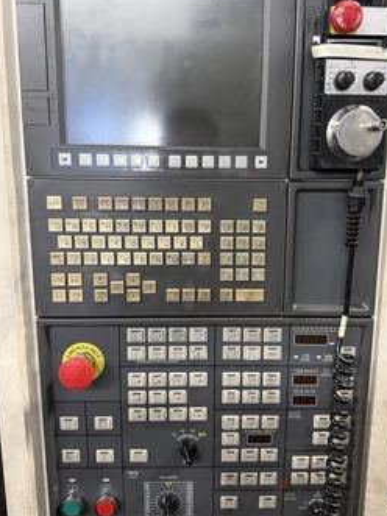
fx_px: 433
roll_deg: -1.0
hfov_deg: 48.1
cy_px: 243
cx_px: 218
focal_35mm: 29
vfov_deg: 61.6
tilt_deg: -9.6
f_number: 1.78
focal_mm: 6.76
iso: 640
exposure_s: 1/60
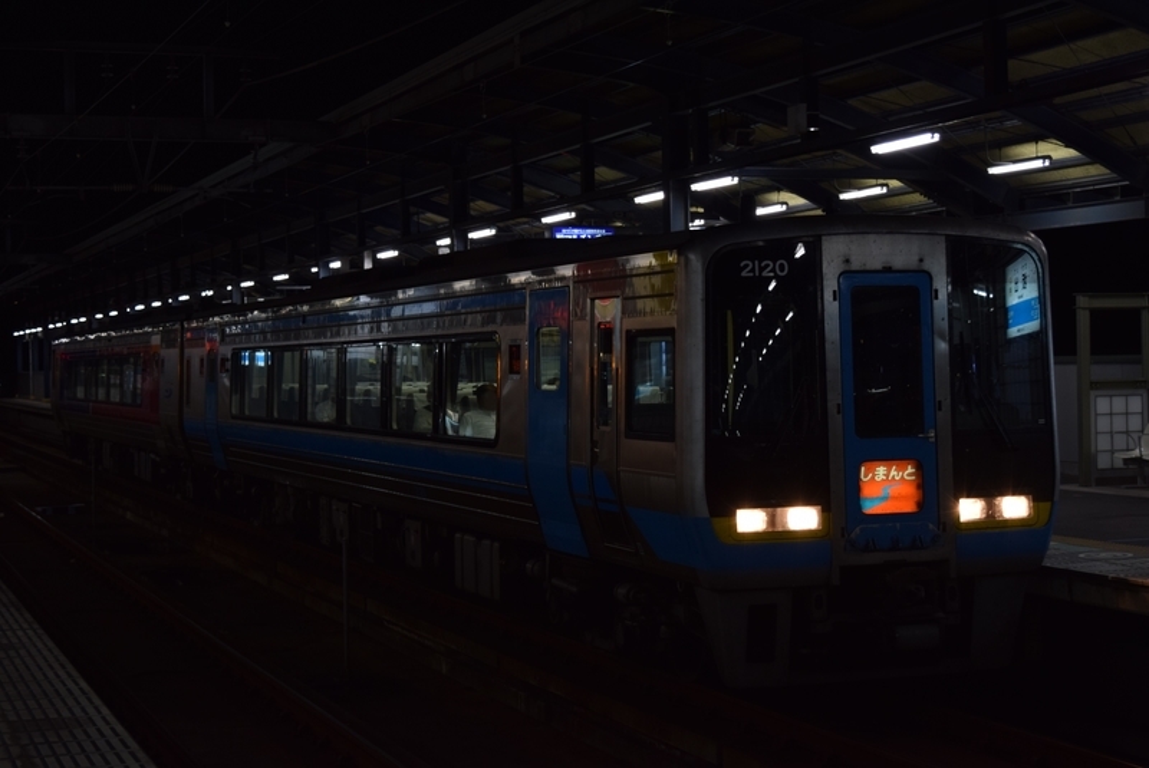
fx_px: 2156
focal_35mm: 68
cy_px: 384
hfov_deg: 29.8
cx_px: 574
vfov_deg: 20.2
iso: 400
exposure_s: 1/50
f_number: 5
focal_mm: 45
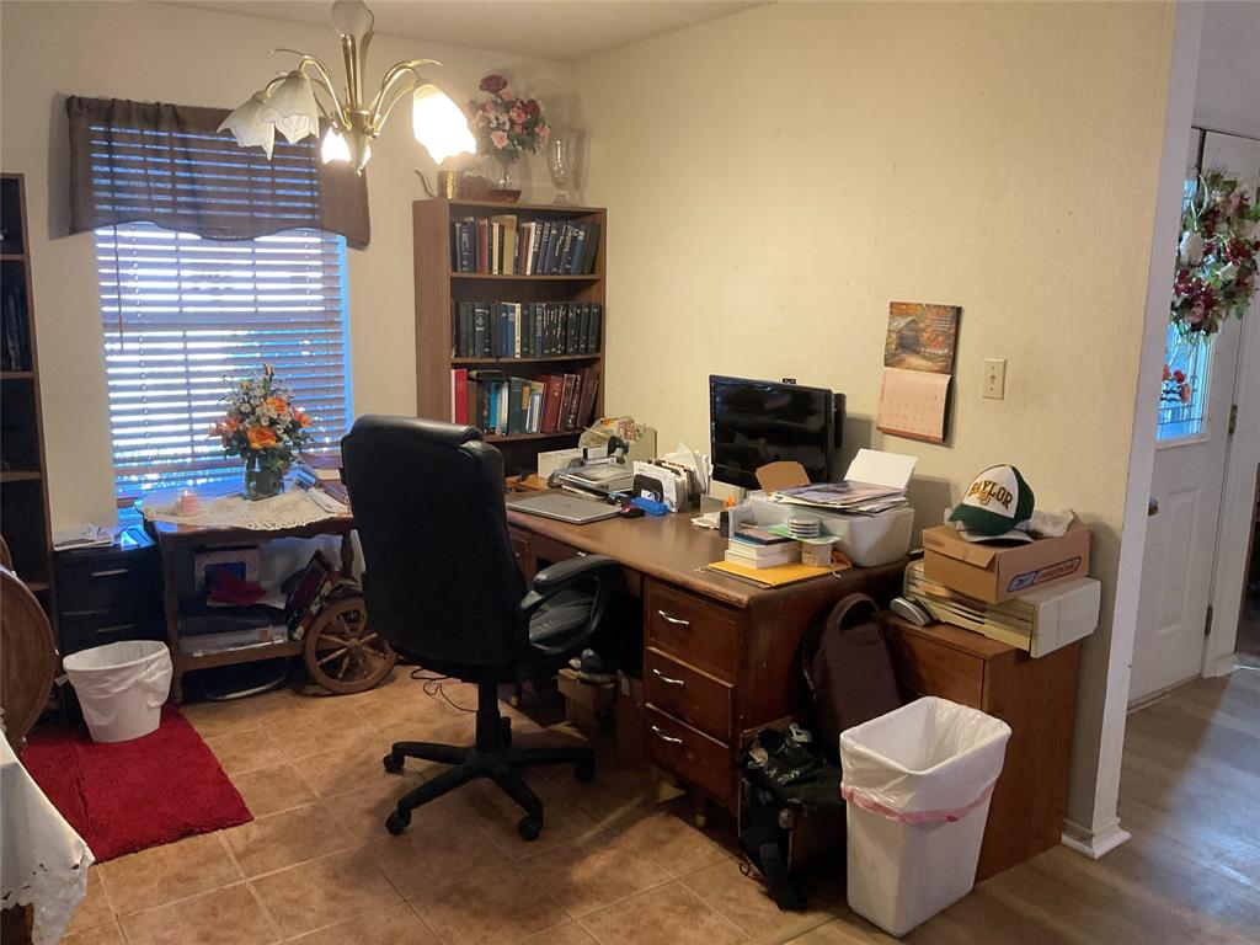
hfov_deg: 61.7
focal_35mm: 29
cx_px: 630
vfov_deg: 48.2
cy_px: 472
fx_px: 1056
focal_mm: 3
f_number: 1.8
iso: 160
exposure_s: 1/60
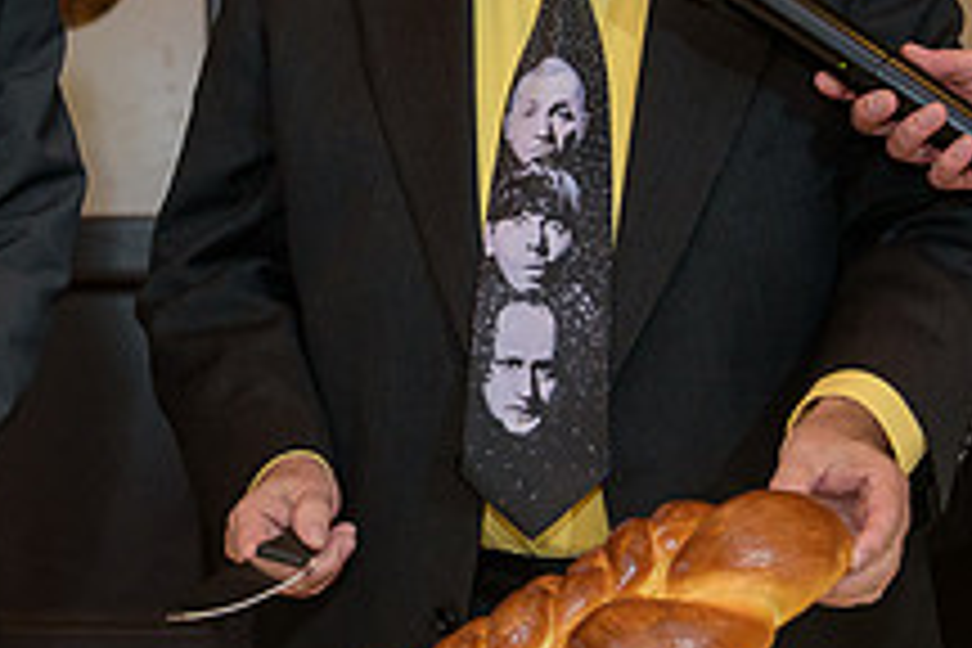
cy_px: 146
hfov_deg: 17.9
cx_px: 198
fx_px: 3051
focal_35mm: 113
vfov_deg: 12.1
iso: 1600
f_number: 3.2
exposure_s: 1/125
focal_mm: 42
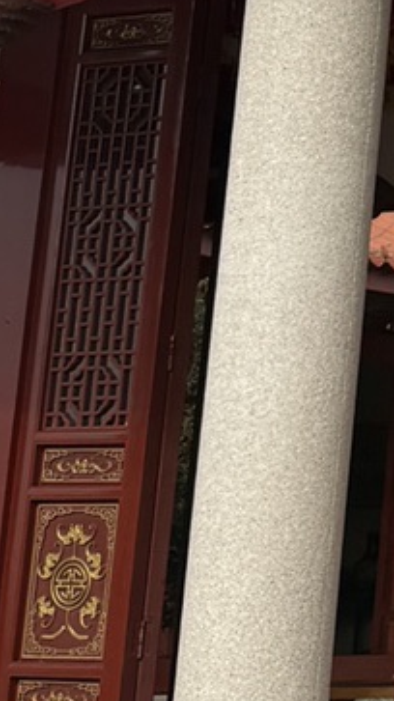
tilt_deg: +15.5
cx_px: 1039
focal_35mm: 144
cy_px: -153
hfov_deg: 7.7
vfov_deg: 14.4
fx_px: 2676
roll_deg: +0.7
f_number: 1.78
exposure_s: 1/4975
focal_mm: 6.76
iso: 80
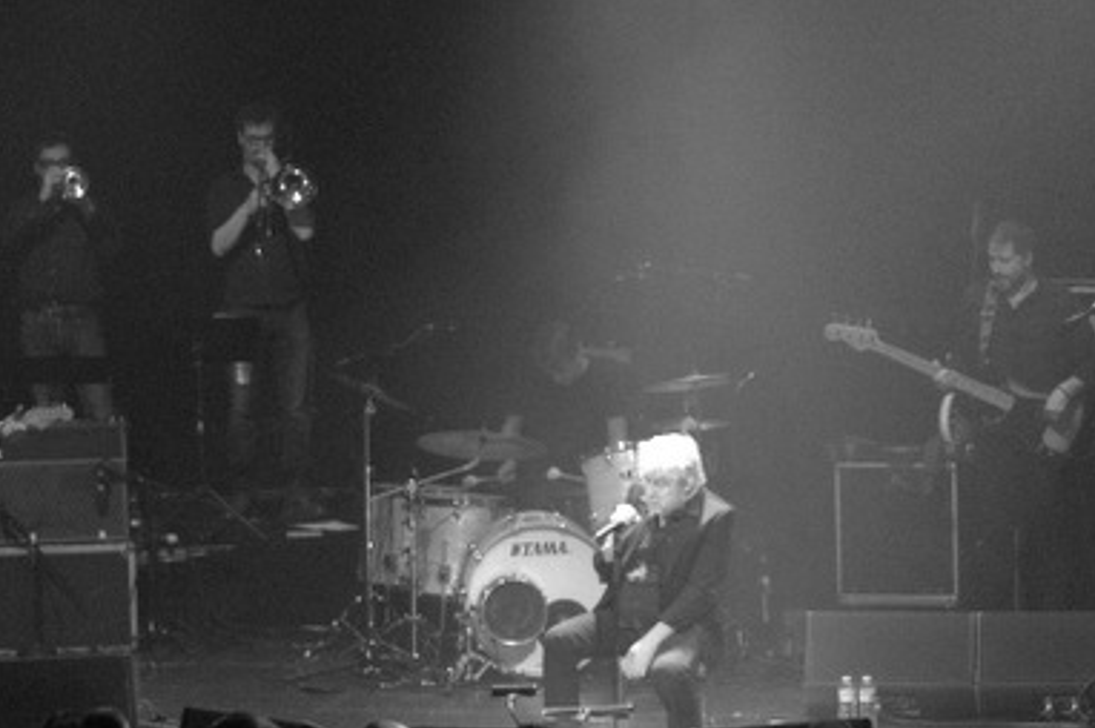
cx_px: 1029
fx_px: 6017
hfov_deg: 10.3
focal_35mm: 198
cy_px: 500
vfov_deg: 6.9
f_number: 2.8
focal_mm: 70
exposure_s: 1/125
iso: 3200
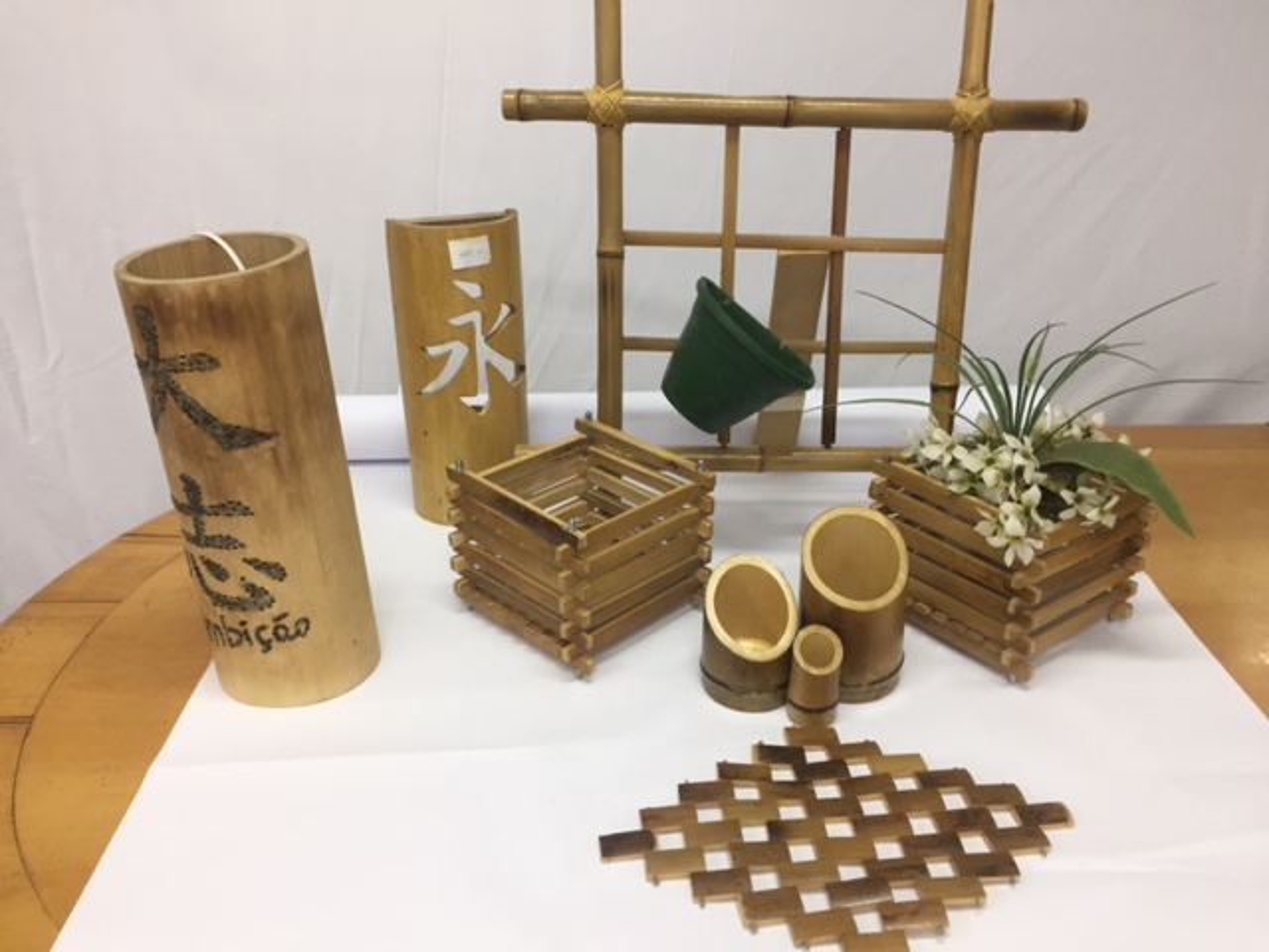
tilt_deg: -26.3
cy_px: 476
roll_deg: -1.2
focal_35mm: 29
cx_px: 634
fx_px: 1063
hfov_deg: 61.7
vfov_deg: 48.2
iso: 50
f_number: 2.2
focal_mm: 4.15
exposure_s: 1/30
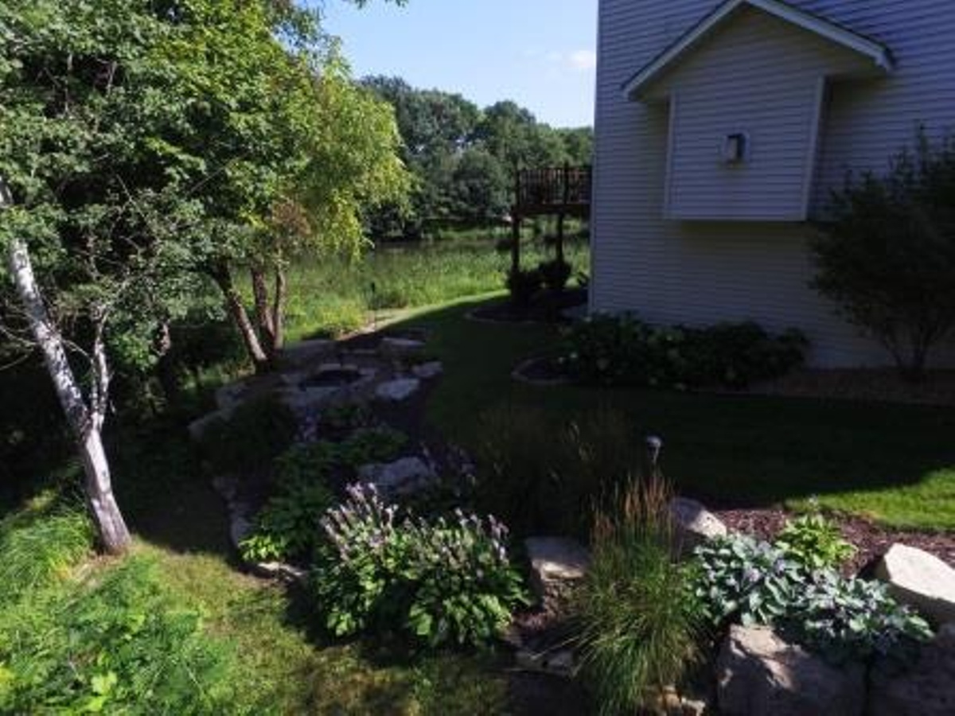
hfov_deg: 81.7
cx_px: 478
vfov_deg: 66.0
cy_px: 358
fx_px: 552
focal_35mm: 20
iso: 100
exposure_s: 1/909
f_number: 2.8
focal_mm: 3.61
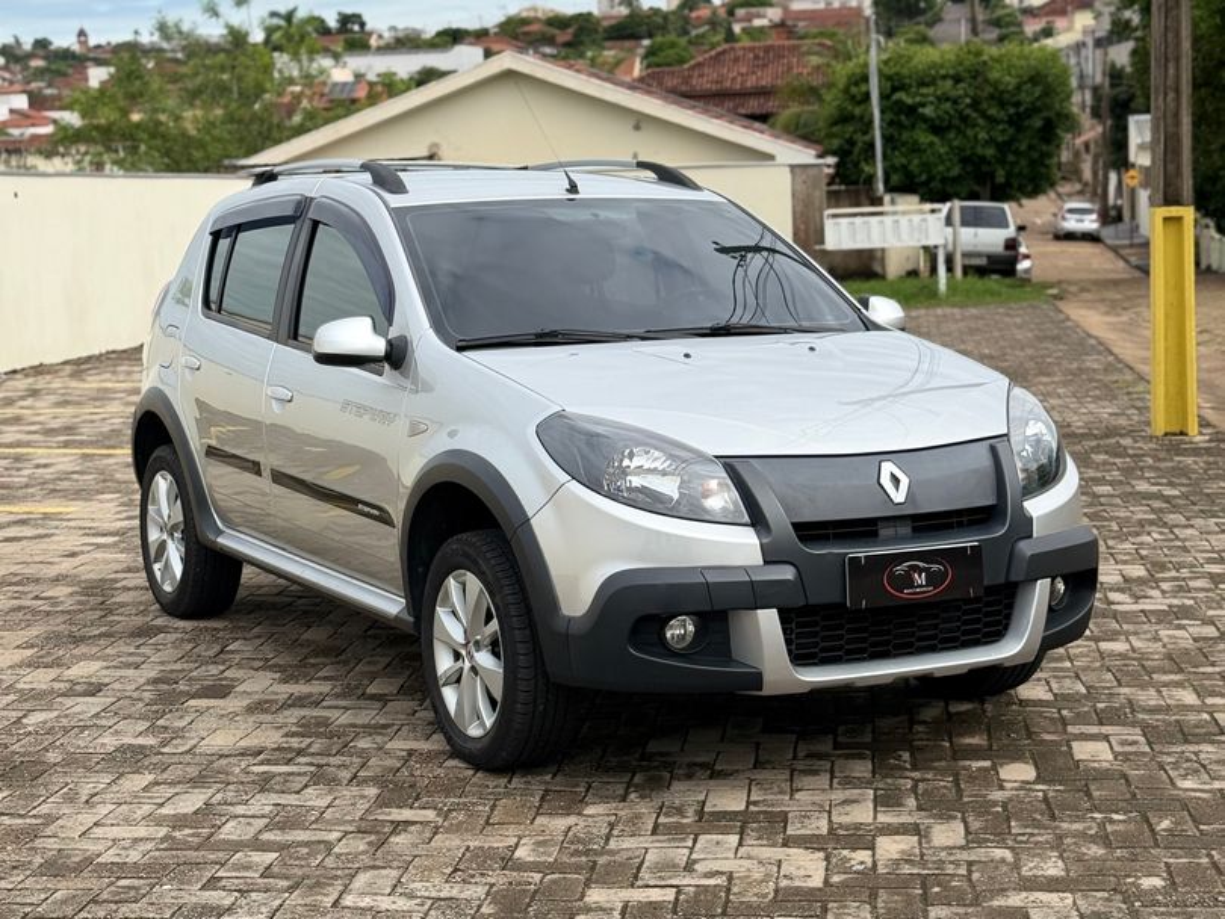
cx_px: 612
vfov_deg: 30.3
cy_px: 460
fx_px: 1699
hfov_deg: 39.6
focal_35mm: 48
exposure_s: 1/3891
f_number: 1.78
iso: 64
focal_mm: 6.76
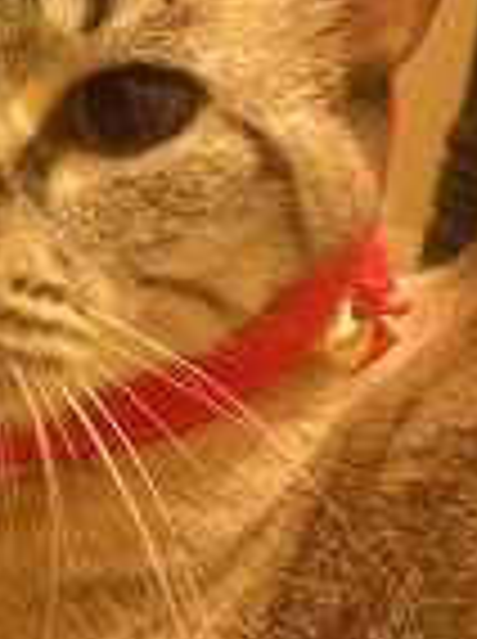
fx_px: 2138
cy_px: 477
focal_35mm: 116
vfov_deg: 16.9
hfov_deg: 12.7
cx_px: 148
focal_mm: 6.3
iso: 523
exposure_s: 1/8
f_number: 3.5
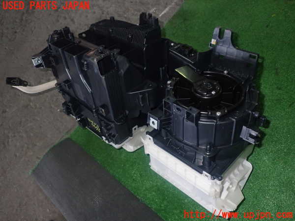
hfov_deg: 60.0
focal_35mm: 30
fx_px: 256
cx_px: 148
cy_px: 110
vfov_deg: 46.8
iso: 500
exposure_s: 1/30
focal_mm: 5.4
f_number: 6.3
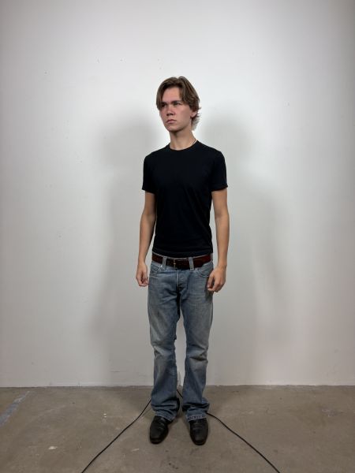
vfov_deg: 67.3
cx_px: 178
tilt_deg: -7.6
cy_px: 236
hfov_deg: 53.1
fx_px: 356
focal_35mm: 26
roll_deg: +1.7
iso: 40
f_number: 1.6
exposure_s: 1/279
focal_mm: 5.96
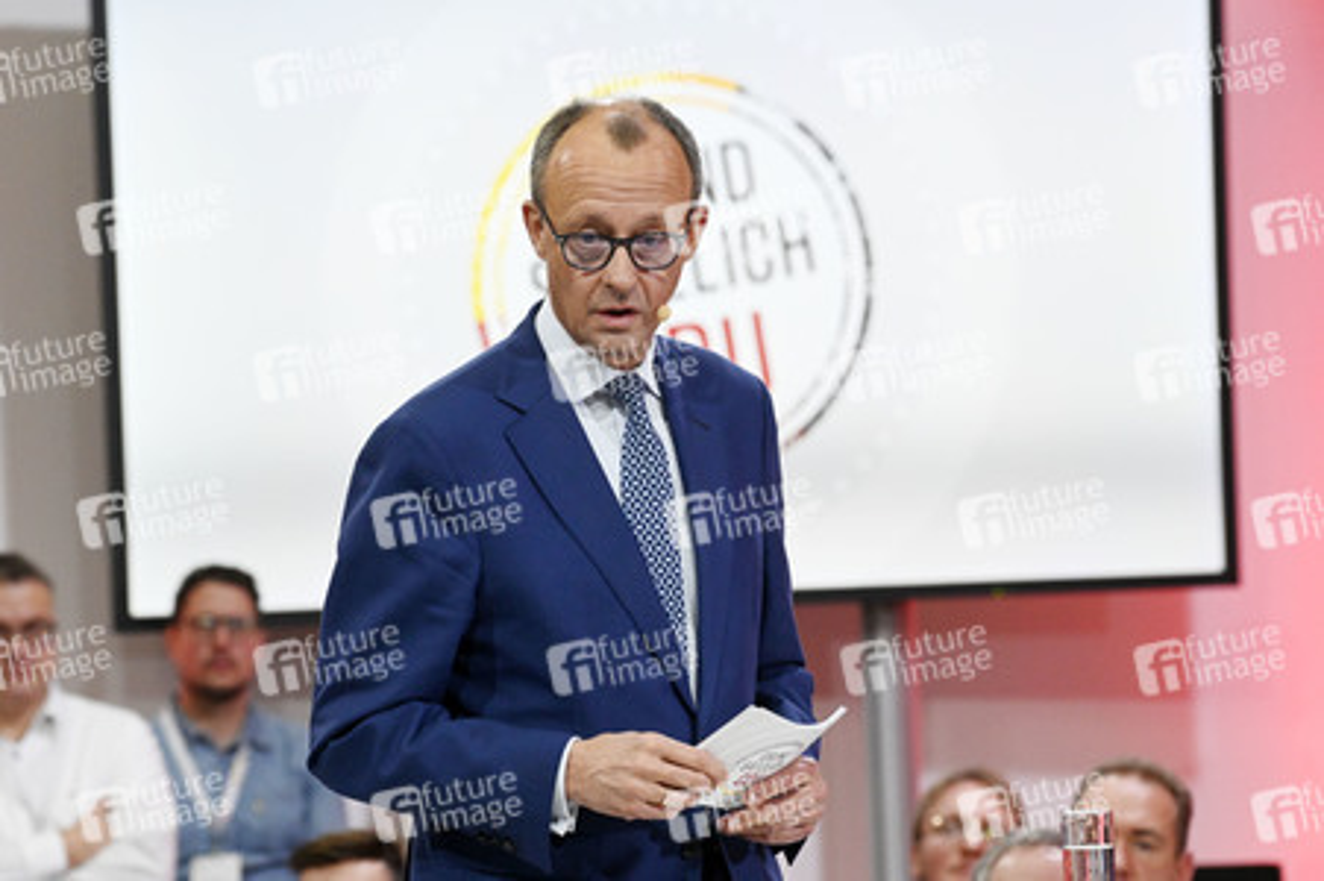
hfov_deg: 8.2
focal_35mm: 250
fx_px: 9187
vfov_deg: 5.5
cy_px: 440
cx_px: 662
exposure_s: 1/640
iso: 6400
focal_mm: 250
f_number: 7.1
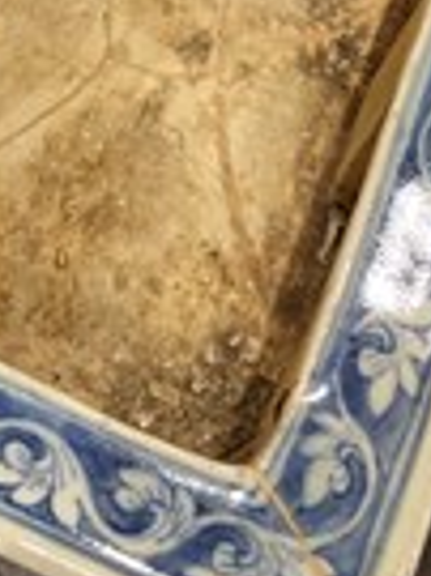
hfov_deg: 19.0
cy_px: -9
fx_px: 1280
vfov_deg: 24.2
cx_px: 115
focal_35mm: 77
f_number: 1.6
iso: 250
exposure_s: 1/60
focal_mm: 5.1
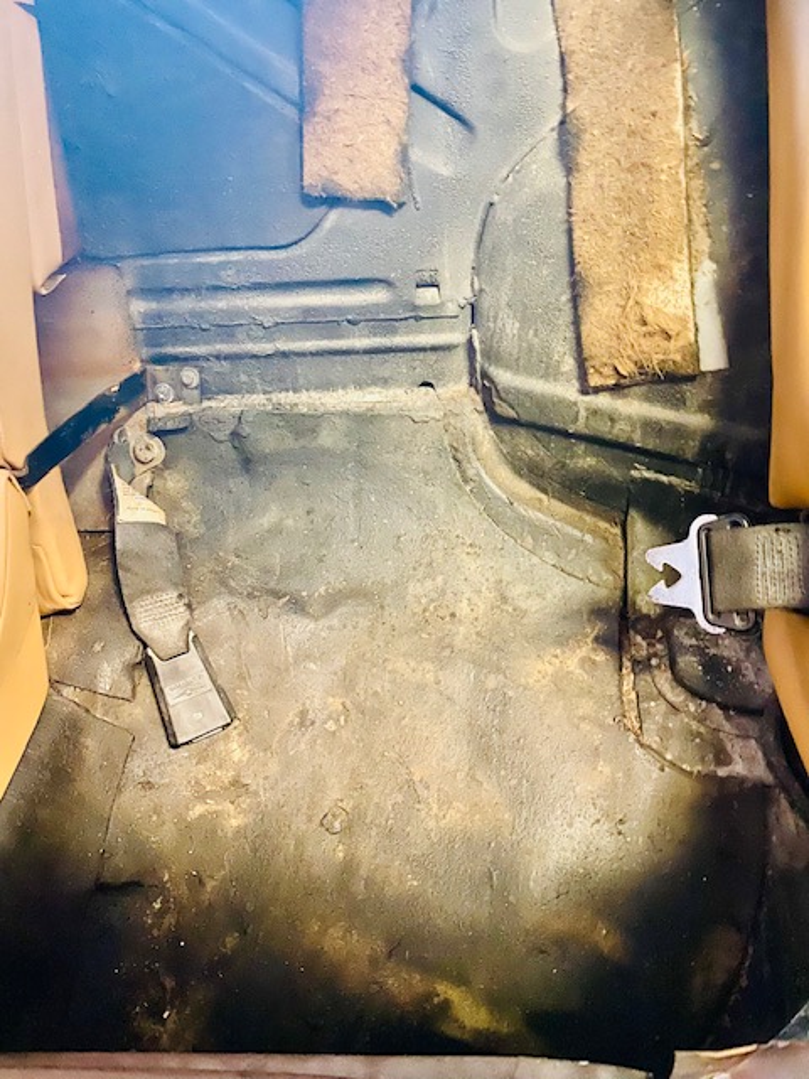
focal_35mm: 26
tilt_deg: -43.8
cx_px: 404
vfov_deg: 67.3
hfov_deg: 53.1
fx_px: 810
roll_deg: +8.9
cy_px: 540
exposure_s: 1/9
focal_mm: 4.25
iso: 500
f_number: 1.8
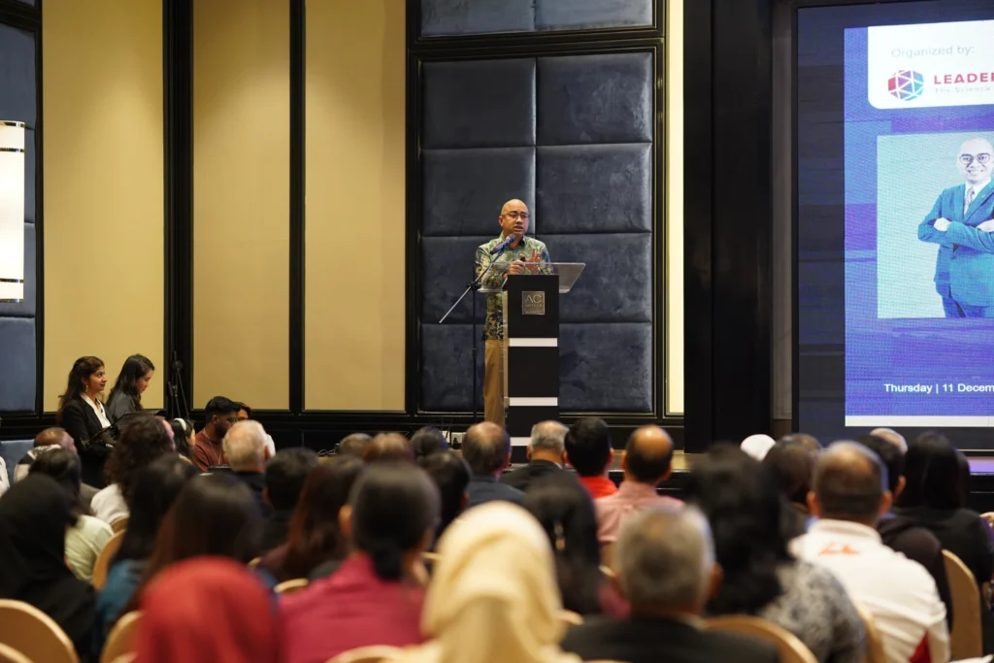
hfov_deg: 23.9
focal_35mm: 85
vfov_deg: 16.1
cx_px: 497
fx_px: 2347
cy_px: 332
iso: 2500
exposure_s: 1/200
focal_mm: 85
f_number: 2.2
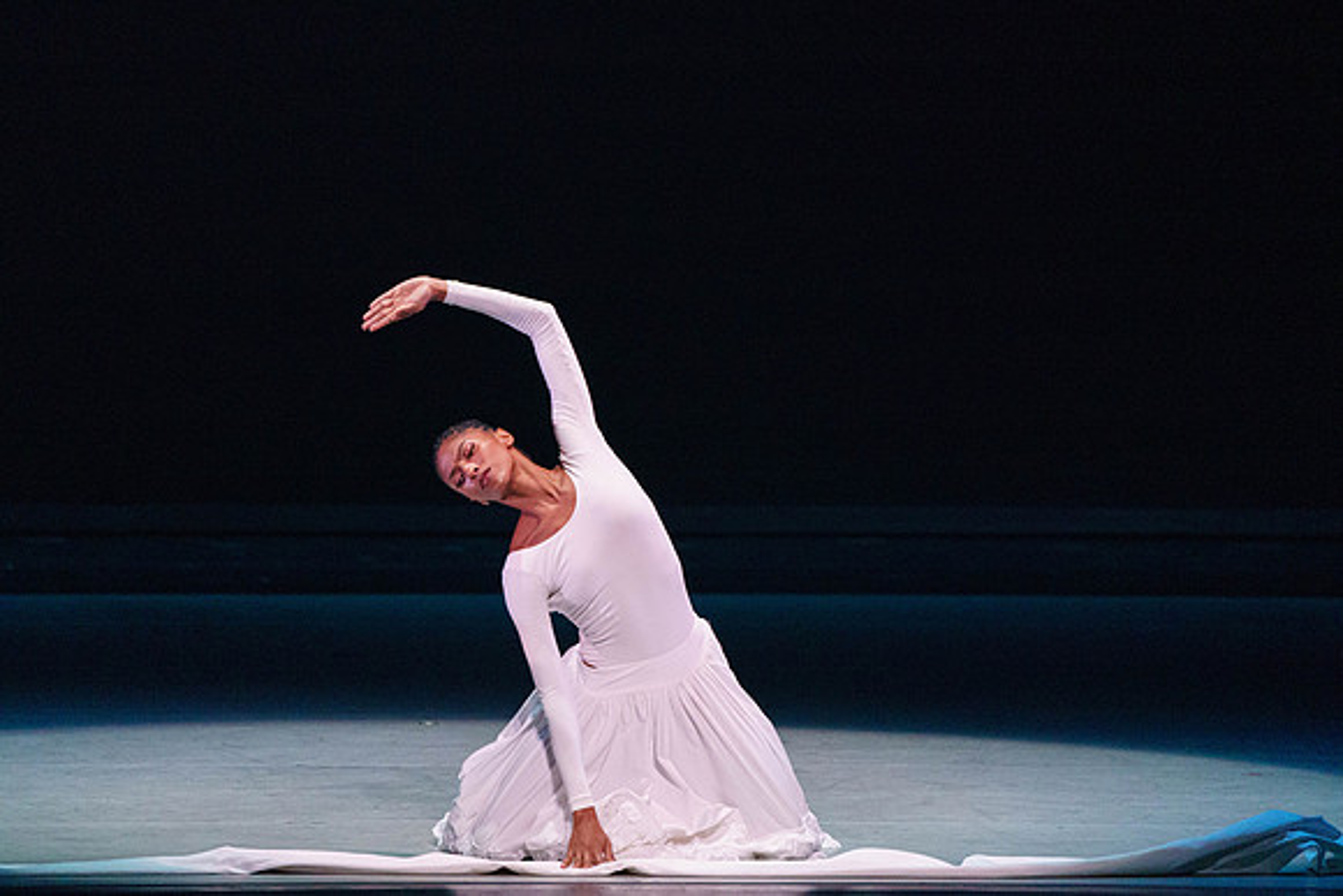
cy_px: 461
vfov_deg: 3.3
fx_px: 15657
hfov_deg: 4.9
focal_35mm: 420
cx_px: 639
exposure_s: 1/400
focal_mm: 400
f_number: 6.3
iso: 5000
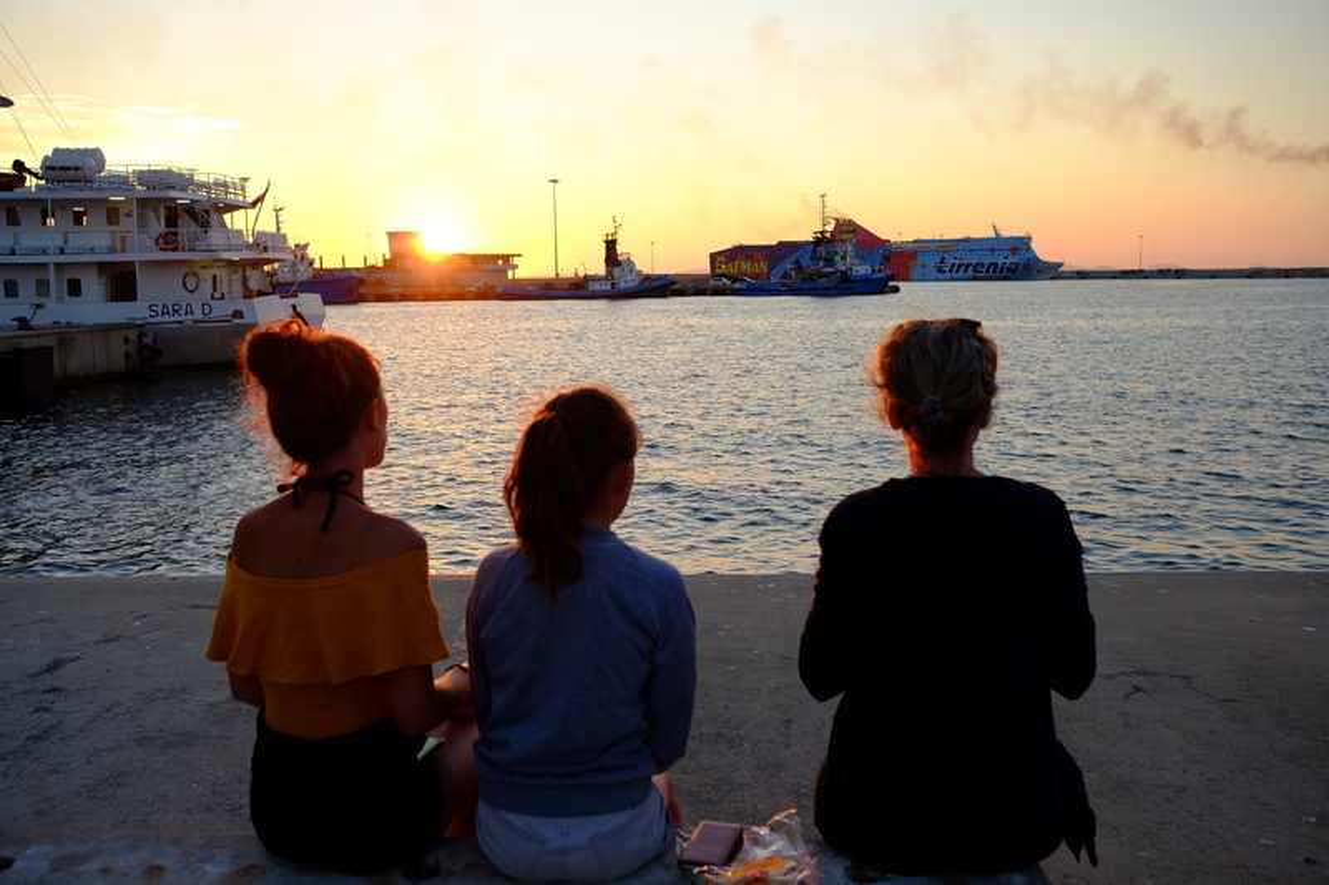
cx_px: 664
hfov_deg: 54.4
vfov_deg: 37.8
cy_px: 442
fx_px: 1292
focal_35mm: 35
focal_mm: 23
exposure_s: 1/150
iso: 200
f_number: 4
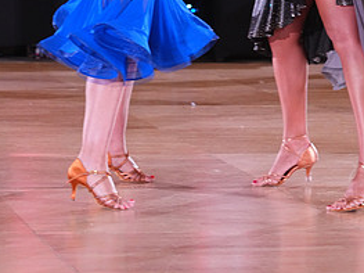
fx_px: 2008
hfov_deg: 10.4
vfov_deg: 7.7
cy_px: -51
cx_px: 218
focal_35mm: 191
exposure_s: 1/250
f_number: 4
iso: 3200
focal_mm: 90
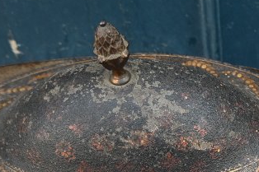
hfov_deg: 17.4
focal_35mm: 112
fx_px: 805
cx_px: 319
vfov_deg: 11.6
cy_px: 277
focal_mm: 19.5
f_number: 4
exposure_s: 1/250
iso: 320
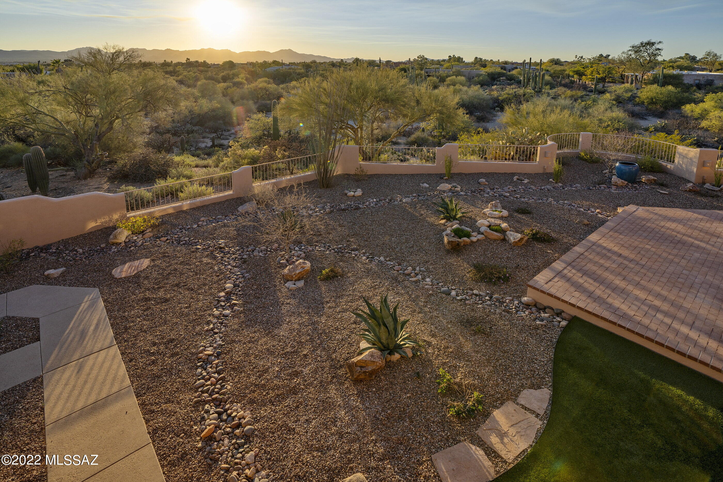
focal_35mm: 16
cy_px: 241
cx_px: 362
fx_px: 321
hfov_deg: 96.7
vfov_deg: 73.7
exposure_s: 1/160
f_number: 9
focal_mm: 16
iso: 100
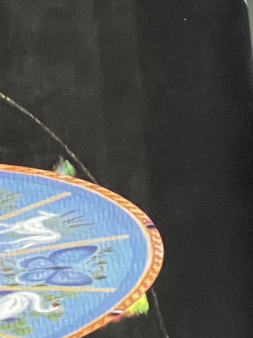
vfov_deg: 7.4
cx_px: -27
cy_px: 480
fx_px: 2553
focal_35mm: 262
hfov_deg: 5.7
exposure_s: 1/33
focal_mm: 6
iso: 1000
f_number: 2
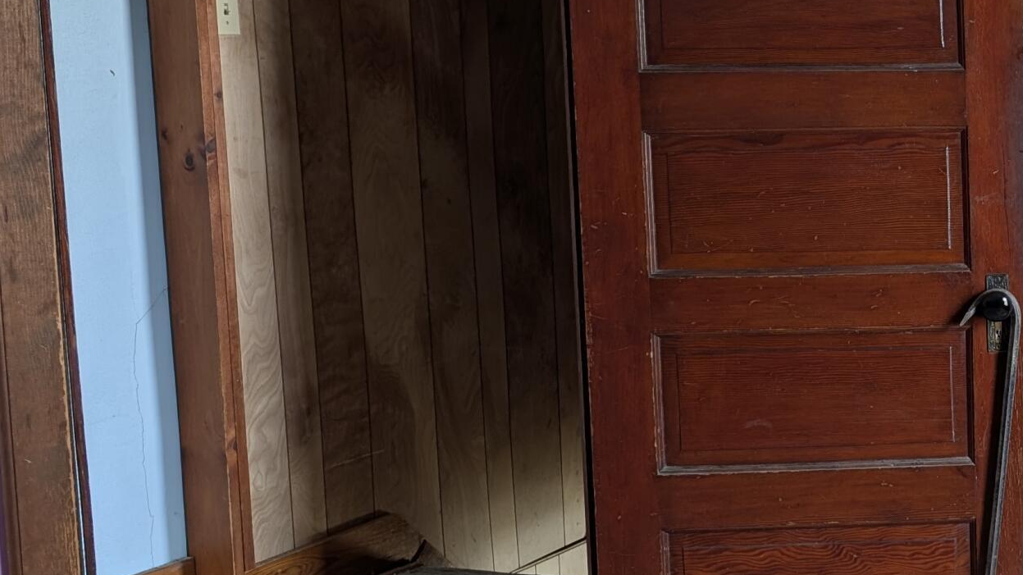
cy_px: 233
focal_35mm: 63
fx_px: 1709
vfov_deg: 19.1
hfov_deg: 29.1
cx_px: 1203
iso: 19
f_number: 1.68
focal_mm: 6.9
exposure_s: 1/82.4
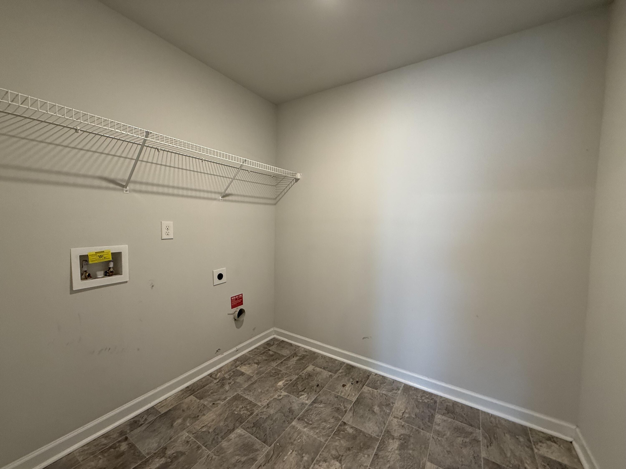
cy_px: 234
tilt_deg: -2.9
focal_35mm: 14
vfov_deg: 85.7
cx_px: 313
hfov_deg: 102.1
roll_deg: -0.6
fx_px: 253
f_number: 2.2
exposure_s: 1/60
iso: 200
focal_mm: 2.22
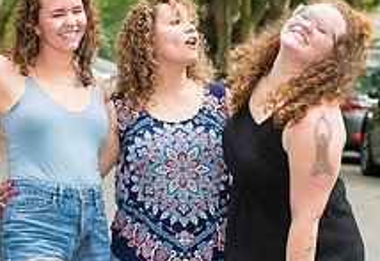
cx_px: 145
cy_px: 172
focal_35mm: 179
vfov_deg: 7.8
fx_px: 1907
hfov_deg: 11.4
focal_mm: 55
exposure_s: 1/500
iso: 800
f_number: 4
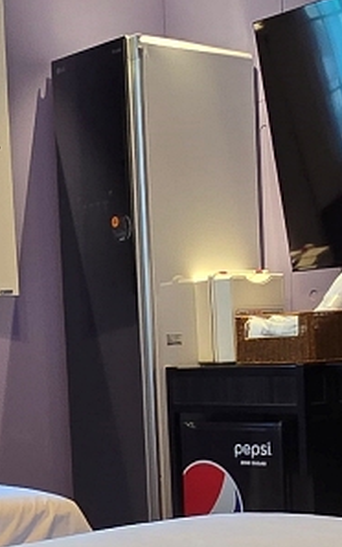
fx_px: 1105
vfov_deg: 27.1
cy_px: 466
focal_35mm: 74
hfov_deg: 17.5
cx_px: 86
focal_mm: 2.2
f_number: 2.2
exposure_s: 1/60
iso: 125
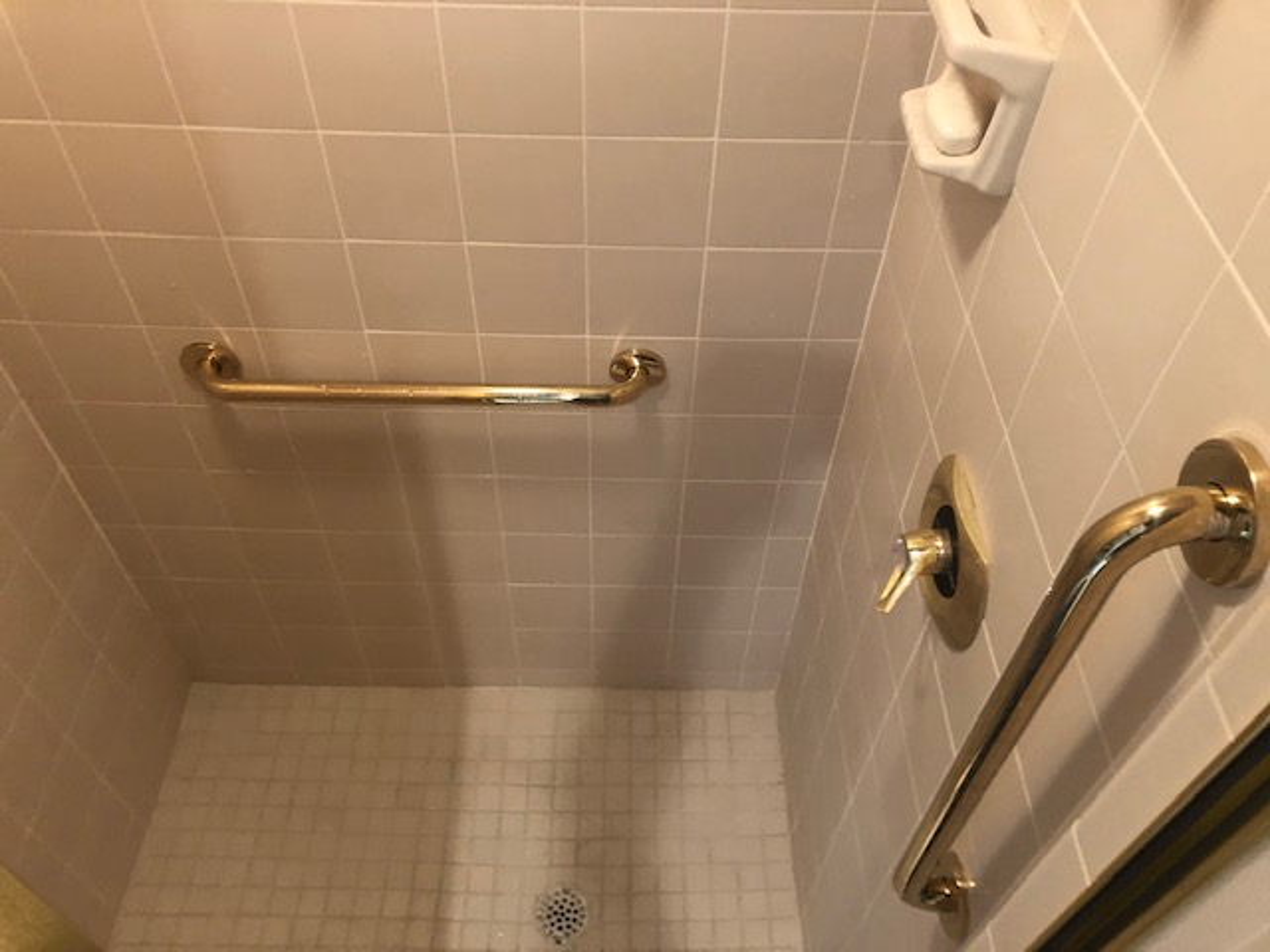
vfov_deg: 49.7
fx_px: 1027
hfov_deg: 63.4
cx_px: 635
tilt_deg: -49.7
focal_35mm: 28
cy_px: 476
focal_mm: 3.99
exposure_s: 1/12
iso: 100
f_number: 1.8
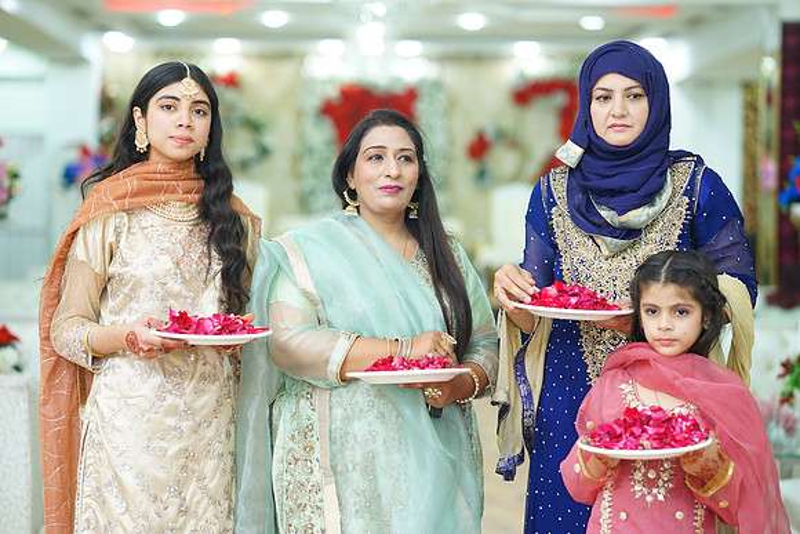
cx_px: 400
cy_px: 267
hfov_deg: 23.9
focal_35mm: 85
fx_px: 1889
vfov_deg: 16.1
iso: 640
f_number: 2.2
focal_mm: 85
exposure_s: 1/160
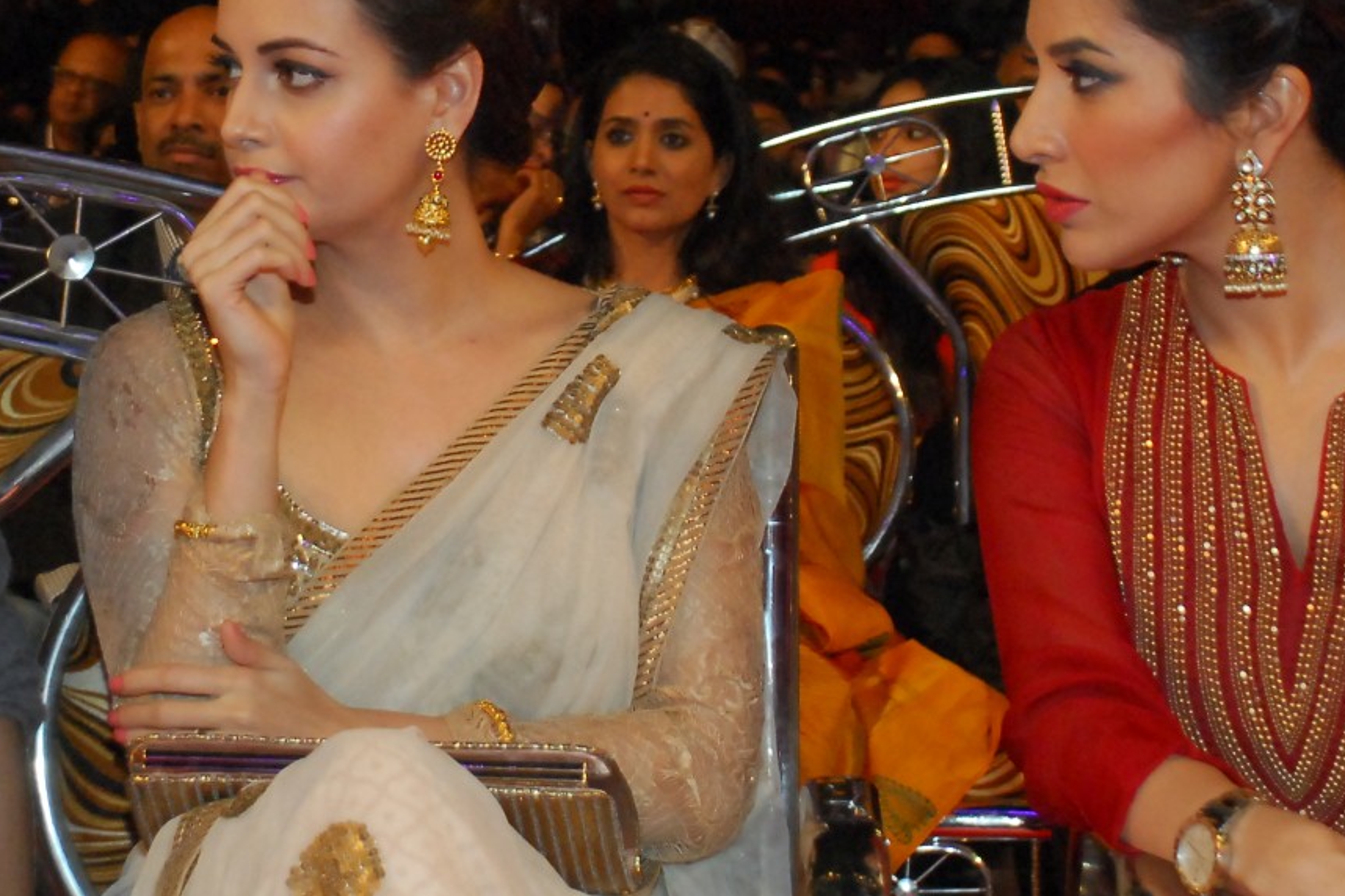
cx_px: 362
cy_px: 168
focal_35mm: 140
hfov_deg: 14.6
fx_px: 5230
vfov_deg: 9.8
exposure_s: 1/125
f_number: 4.5
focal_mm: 40
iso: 1000
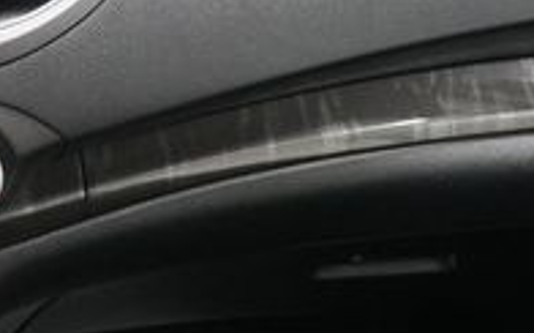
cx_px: -245
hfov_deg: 21.9
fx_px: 1163
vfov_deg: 16.2
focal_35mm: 80
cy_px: 94
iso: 3200
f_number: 4
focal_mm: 16
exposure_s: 1/160
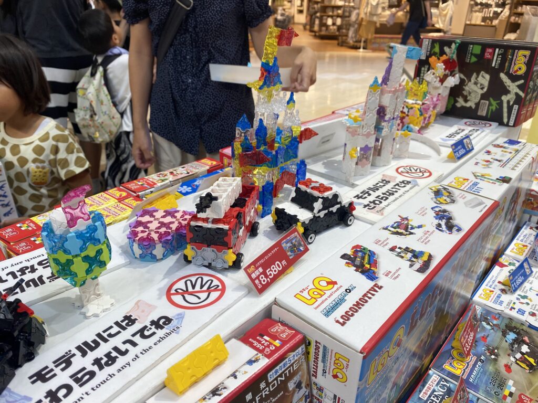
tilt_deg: -27.1
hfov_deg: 67.3
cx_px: 269
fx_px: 404
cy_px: 202
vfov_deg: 53.1
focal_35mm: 26
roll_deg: -1.9
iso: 64
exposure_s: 1/100
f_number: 1.8
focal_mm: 4.25
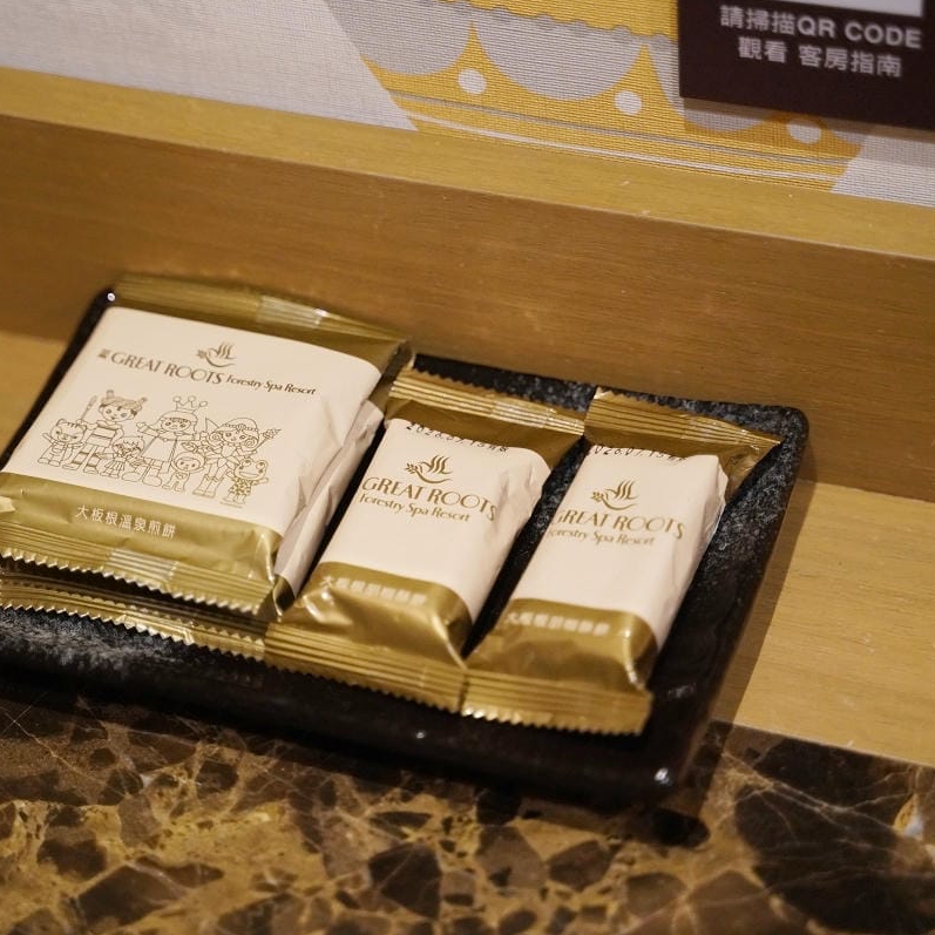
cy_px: 467
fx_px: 2934
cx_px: 397
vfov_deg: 18.1
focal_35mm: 96
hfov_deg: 18.1
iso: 4000
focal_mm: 75
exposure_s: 1/160
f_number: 2.8
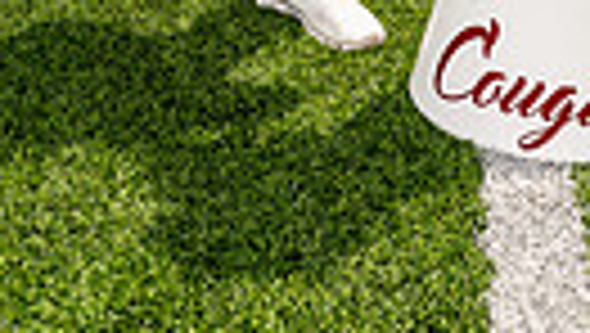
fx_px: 1801
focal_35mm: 115
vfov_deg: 9.0
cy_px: -580
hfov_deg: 18.5
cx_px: 437
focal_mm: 32
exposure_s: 1/250
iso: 100
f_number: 8
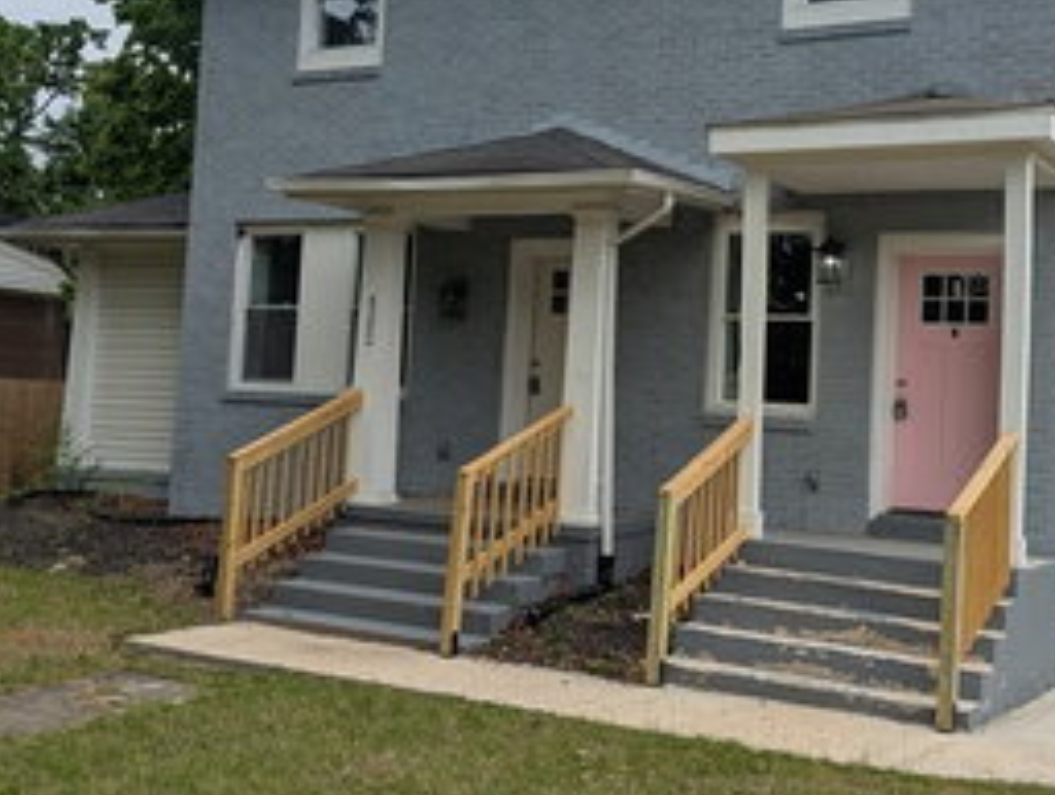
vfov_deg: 30.2
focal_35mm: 48
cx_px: 589
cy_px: 303
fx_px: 1466
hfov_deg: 39.5
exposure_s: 1/951
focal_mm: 6.81
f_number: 1.85
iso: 41
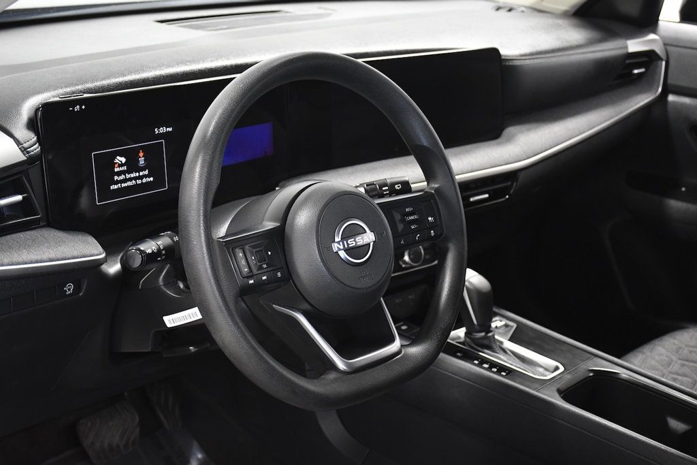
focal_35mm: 51
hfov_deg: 38.9
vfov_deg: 26.5
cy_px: 232
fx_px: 987
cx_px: 348
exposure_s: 1/125
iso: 2500
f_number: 4.2
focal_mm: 34
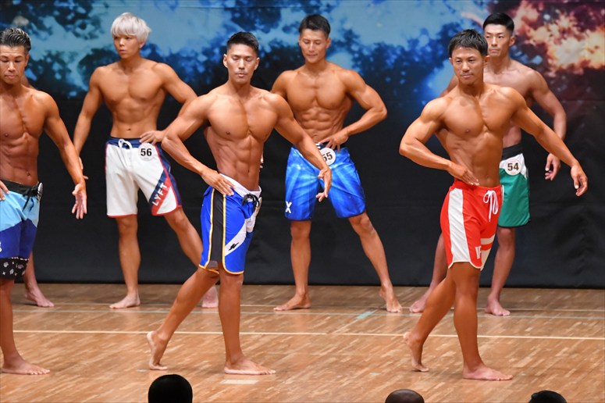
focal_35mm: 270
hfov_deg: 7.6
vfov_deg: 5.1
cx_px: 302
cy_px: 202
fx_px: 4535
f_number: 5.6
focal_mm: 180
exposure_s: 1/400
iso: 8000
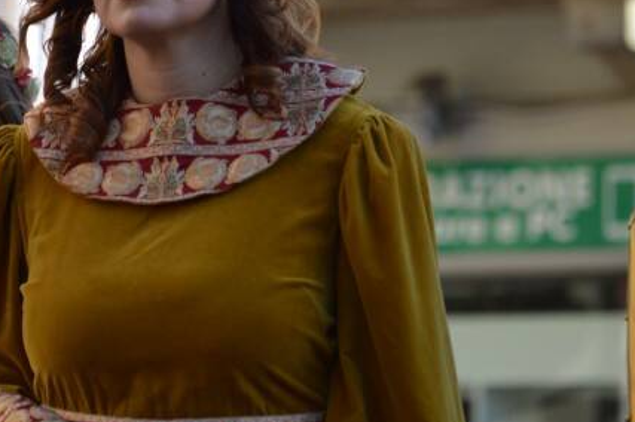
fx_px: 8936
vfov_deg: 2.7
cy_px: 111
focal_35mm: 507
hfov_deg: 4.1
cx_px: 186
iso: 320
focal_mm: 200
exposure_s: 1/500
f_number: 5.6
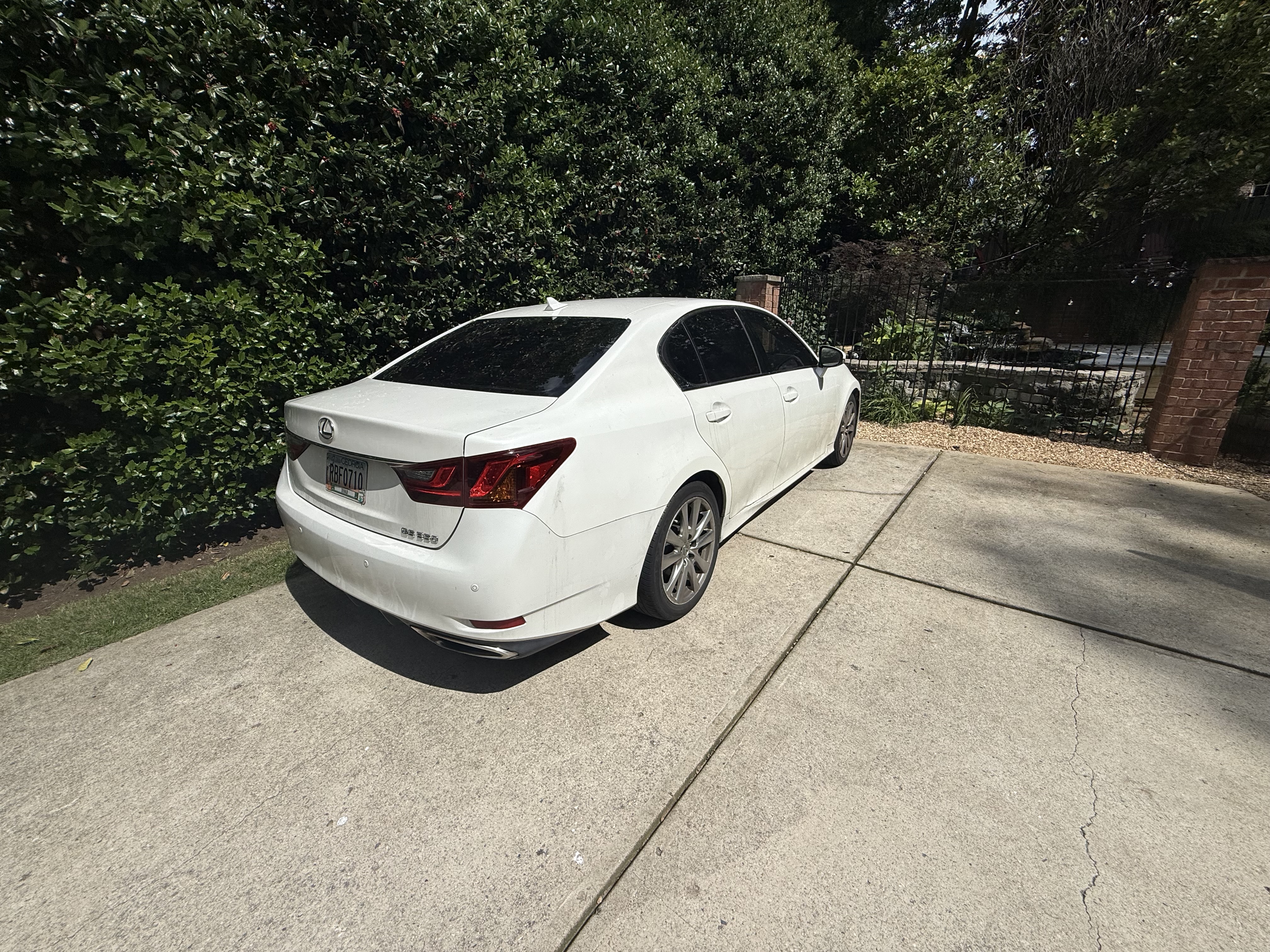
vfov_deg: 85.7
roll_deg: -0.3
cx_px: 635
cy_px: 476
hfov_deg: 102.1
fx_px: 514
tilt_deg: -17.2
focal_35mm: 14
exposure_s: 1/6173
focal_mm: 2.22
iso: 50
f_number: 2.2
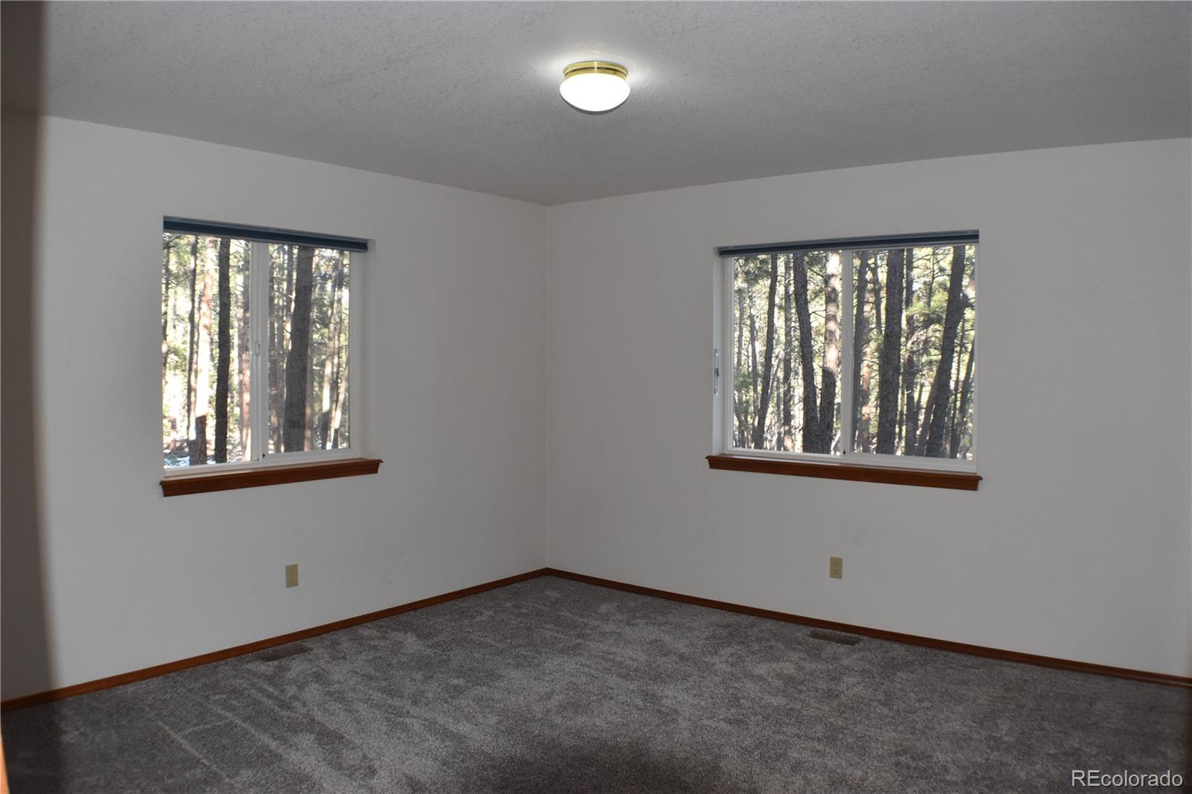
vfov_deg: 38.3
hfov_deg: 55.1
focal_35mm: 34
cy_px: 397
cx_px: 596
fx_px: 1142
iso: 800
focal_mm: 23
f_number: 5.6
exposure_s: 1/125
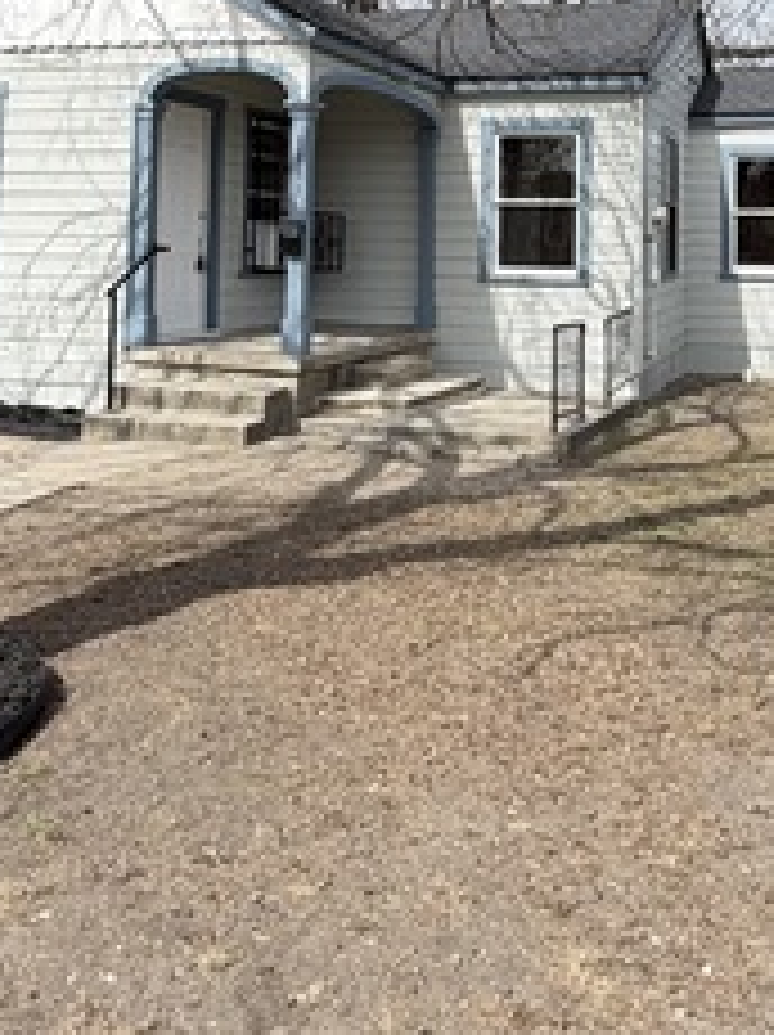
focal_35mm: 39
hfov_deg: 36.4
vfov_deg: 45.1
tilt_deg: +3.3
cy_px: 184
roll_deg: -0.9
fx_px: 1165
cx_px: 504
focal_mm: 2.22
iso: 40
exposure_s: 1/770
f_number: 2.2
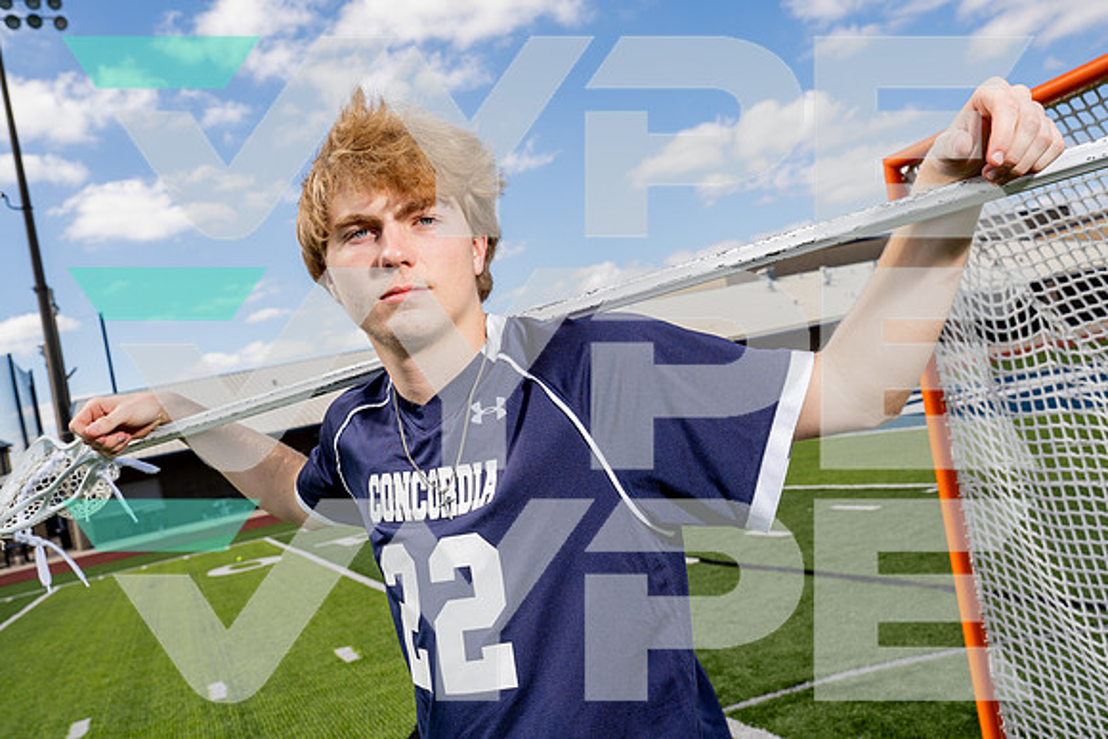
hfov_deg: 57.2
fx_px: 1016
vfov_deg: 40.0
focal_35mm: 33
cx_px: 554
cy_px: 370
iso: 100
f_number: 8
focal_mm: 33
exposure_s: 1/250
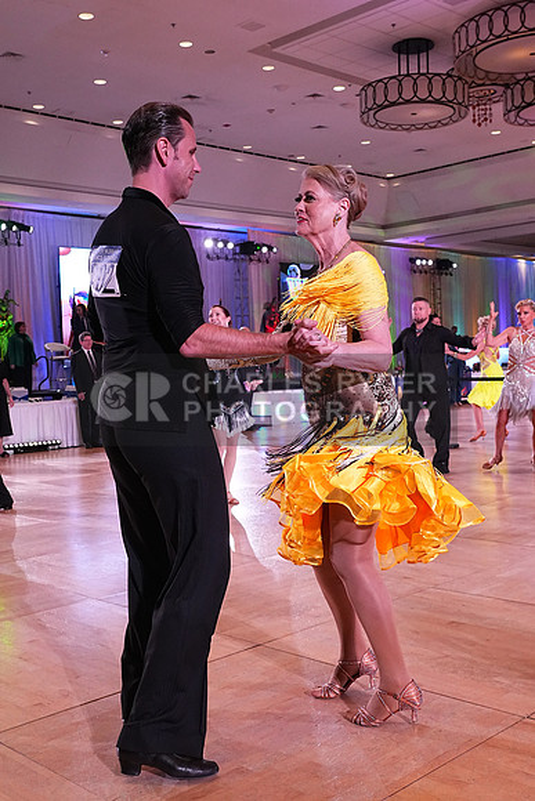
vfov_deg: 51.9
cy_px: 400
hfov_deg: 36.0
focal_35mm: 37
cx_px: 268
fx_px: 824
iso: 3200
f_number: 5
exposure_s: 1/400
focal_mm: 25
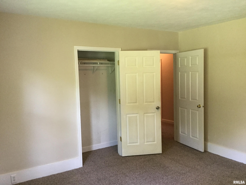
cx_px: 123
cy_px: 92
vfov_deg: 45.4
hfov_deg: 58.4
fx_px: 220
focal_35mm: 31
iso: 125
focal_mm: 3.3
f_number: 2.4
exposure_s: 1/30
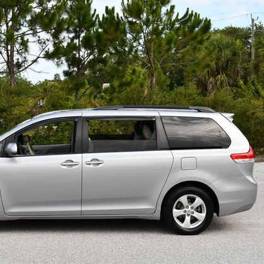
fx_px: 492
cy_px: 131
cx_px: 81
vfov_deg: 30.0
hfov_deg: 29.8
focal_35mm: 57
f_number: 7.1
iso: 200
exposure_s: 1/250
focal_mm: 22
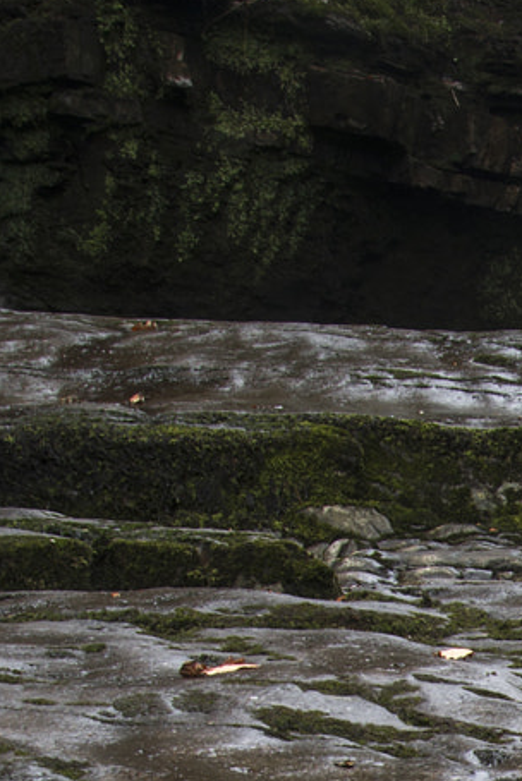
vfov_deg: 12.6
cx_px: 1170
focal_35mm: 153
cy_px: 1226
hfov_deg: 8.4
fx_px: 3322
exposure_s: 8
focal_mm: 34
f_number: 16
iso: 100
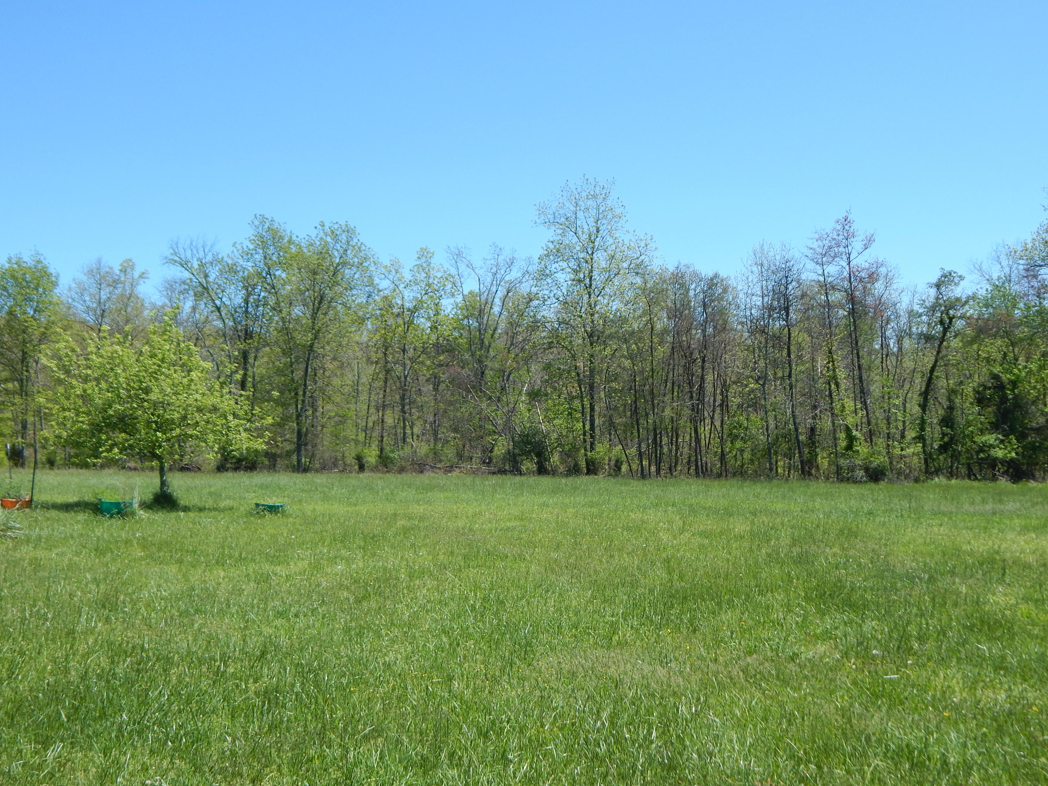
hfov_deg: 49.0
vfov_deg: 37.7
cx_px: 524
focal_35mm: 38
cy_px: 393
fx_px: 1150
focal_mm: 6.8
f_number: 3.4
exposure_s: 1/1000
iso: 125
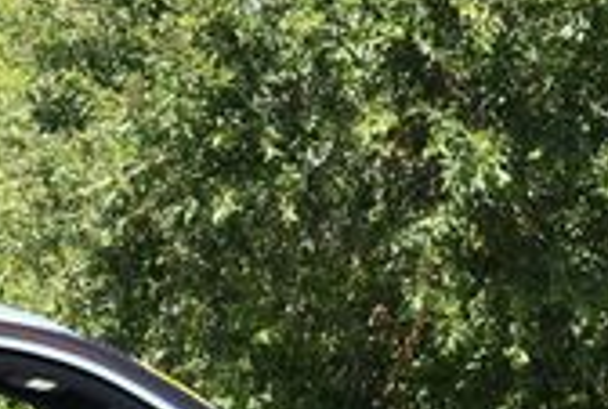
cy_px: 442
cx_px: -36
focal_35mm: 266
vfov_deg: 5.2
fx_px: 4504
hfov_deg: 7.7
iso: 200
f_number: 7.1
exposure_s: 1/250
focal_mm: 35
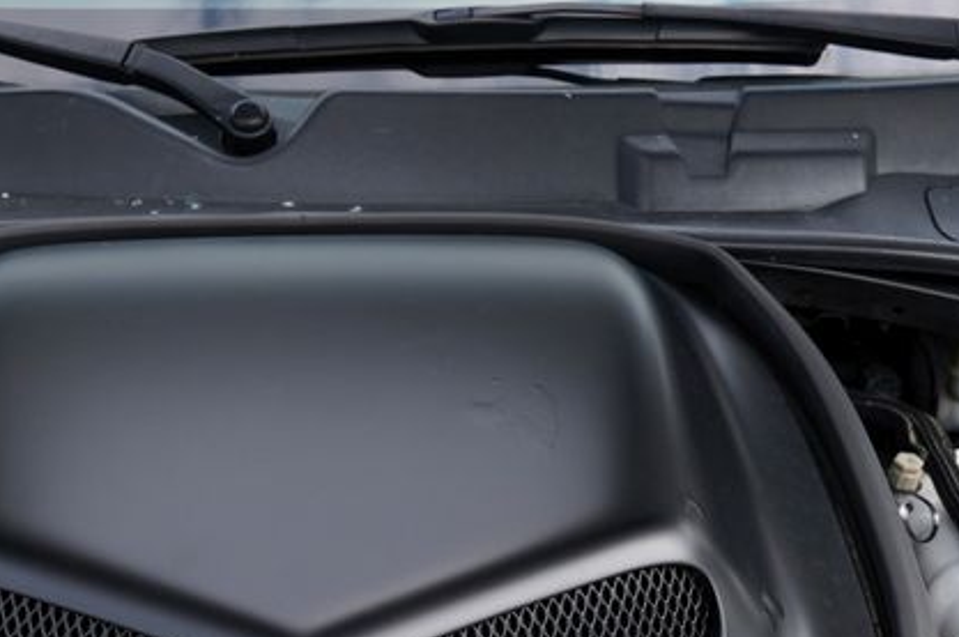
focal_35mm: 59
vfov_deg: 22.1
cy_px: 626
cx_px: 308
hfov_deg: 33.6
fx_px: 1570
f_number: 8
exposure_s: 1/200
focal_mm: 24
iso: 100
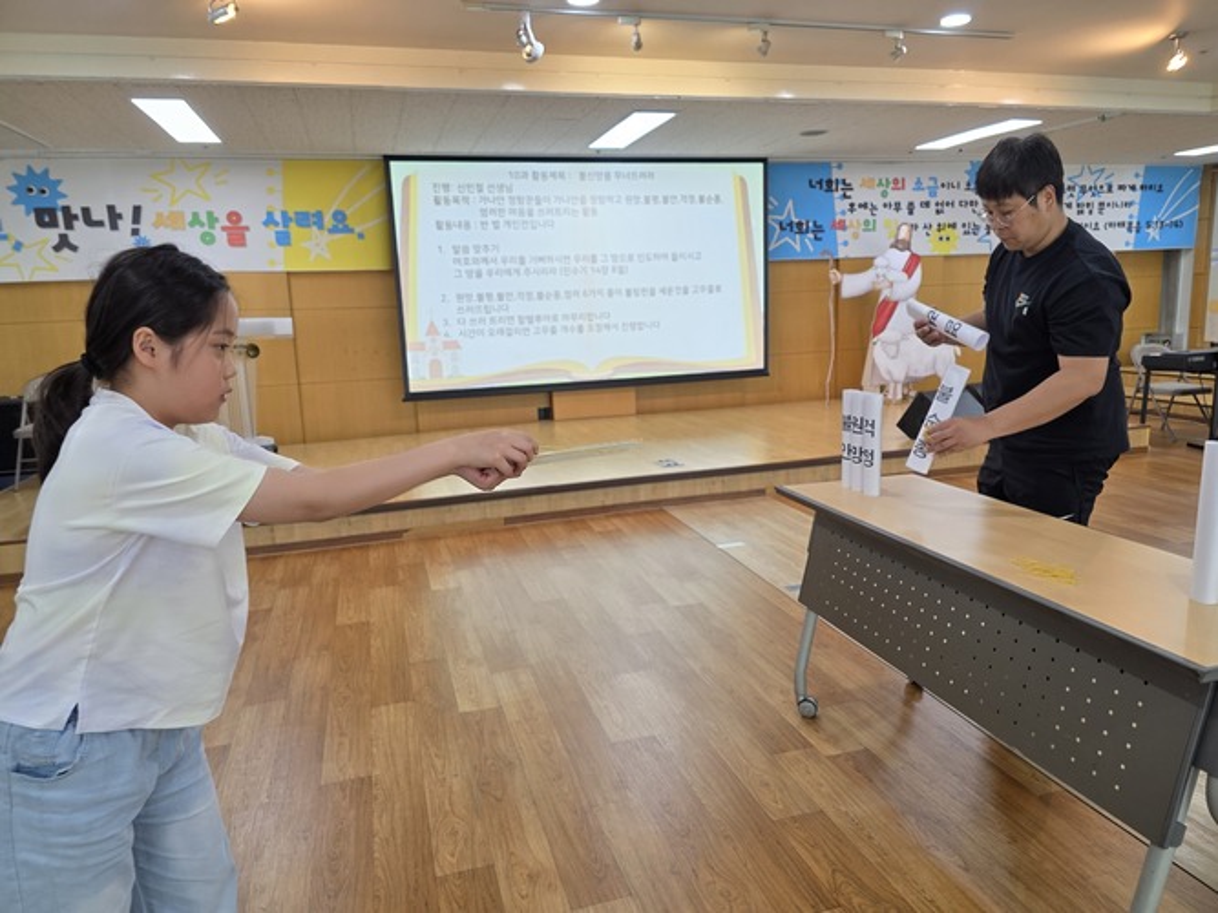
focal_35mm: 23
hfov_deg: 73.9
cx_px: 609
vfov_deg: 58.9
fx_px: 809
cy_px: 456
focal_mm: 6.3
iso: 100
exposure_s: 1/120
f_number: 1.7
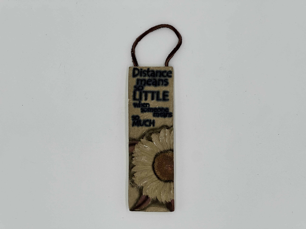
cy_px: 114
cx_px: 153
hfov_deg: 25.3
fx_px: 681
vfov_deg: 19.1
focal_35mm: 77
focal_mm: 9
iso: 32
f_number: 2.8
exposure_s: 1/455
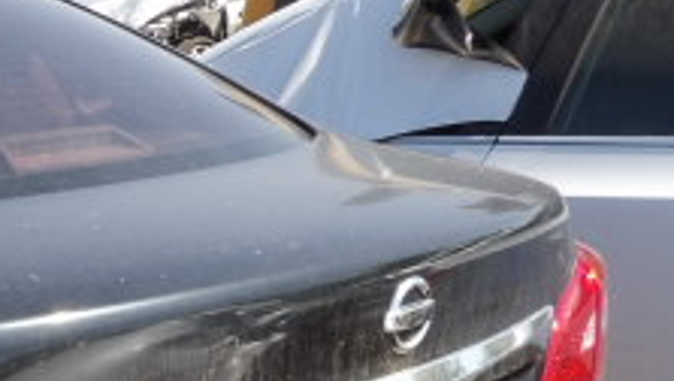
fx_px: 1342
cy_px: 520
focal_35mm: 75
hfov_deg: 24.6
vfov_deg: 15.3
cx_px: -203
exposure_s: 1/259
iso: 100
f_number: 5.6
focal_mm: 4.3
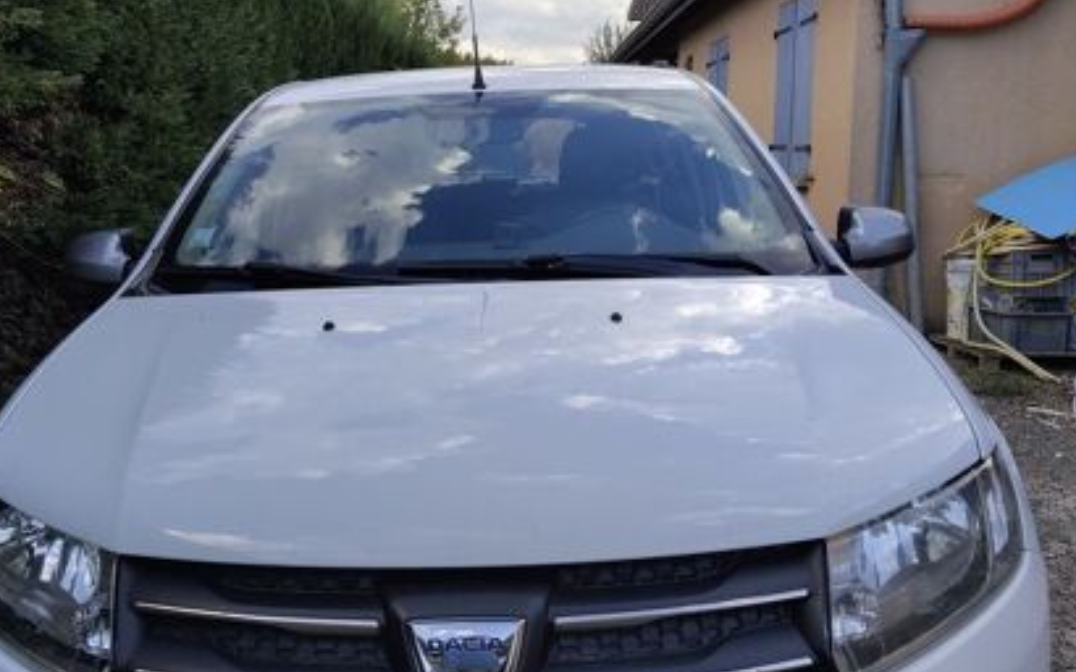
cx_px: 465
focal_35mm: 36
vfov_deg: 35.3
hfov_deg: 53.8
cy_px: 365
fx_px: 1055
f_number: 1.8
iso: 50
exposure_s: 1/505
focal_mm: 4.22
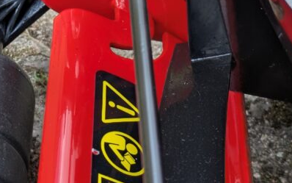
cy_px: -3
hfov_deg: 15.0
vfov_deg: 9.4
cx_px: 121
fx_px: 1106
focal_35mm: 139
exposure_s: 1/415
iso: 40
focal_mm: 5.43
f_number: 1.89
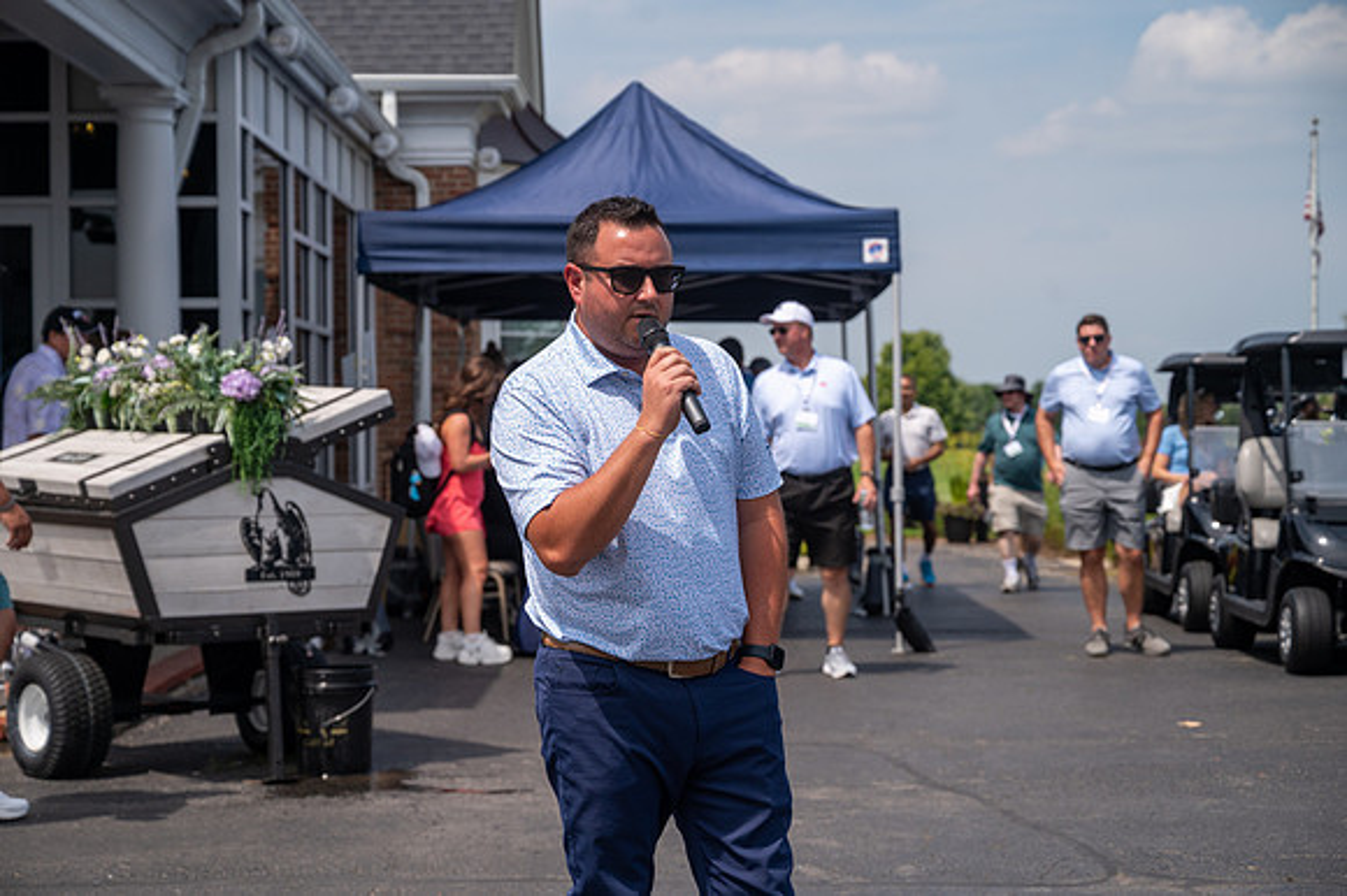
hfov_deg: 28.9
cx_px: 674
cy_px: 448
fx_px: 2618
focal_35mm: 70
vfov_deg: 19.4
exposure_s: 1/2000
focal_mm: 70
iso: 250
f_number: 5
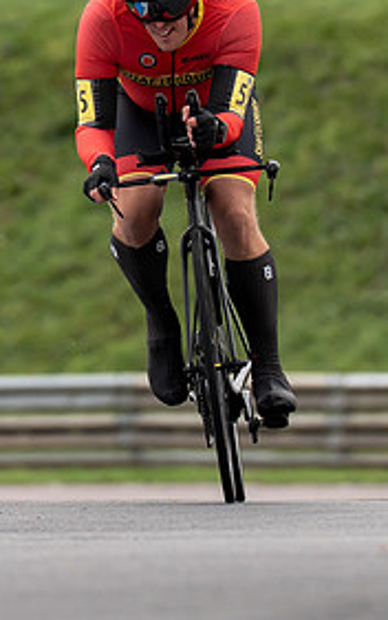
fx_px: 13599
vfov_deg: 2.6
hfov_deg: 1.6
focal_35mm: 805
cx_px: 132
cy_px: 260
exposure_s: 1/800
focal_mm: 200
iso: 200
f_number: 4
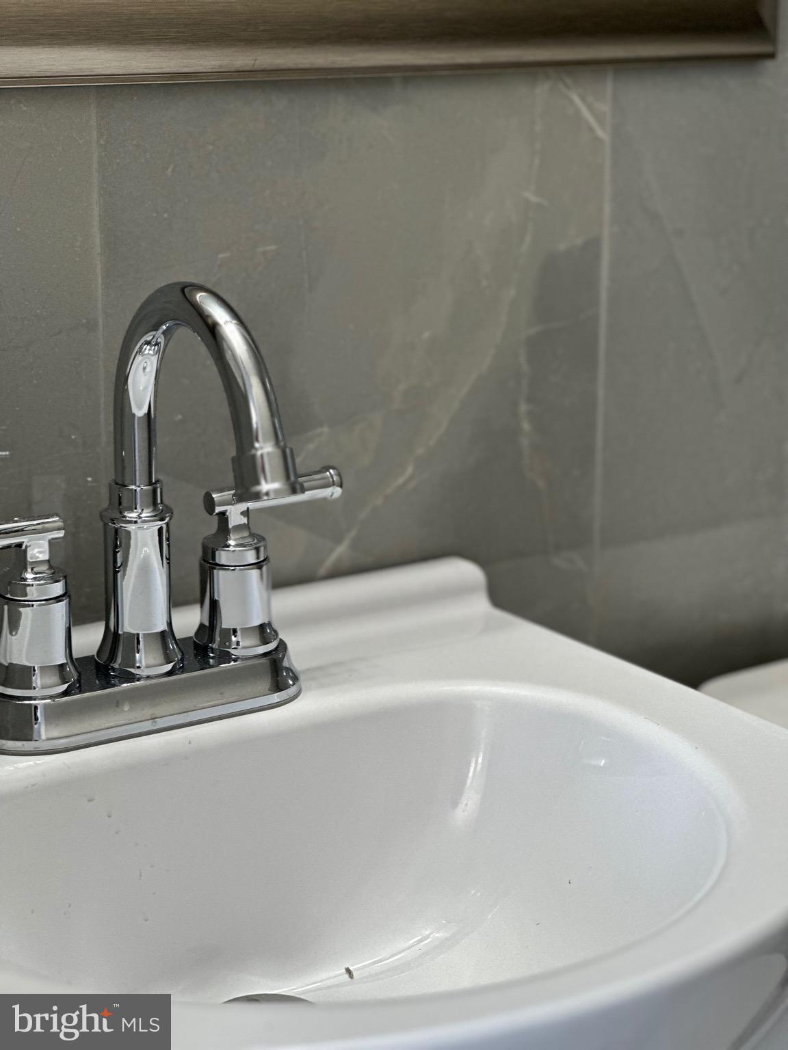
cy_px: 525
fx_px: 2337
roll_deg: -0.6
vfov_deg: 25.3
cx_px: 394
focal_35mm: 77
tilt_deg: -14.1
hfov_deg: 19.1
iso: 160
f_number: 2.8
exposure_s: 1/120
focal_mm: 9
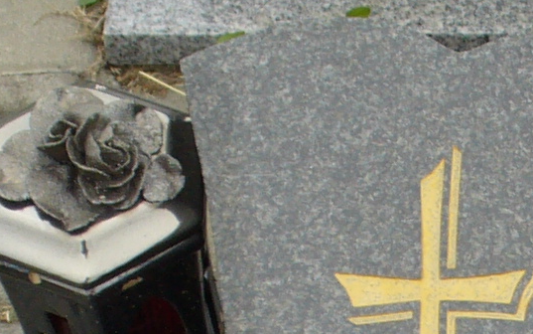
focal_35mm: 187
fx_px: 2717
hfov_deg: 10.9
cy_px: 678
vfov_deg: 6.8
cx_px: 687
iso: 80
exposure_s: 1/320
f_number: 2.8
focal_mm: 6.1
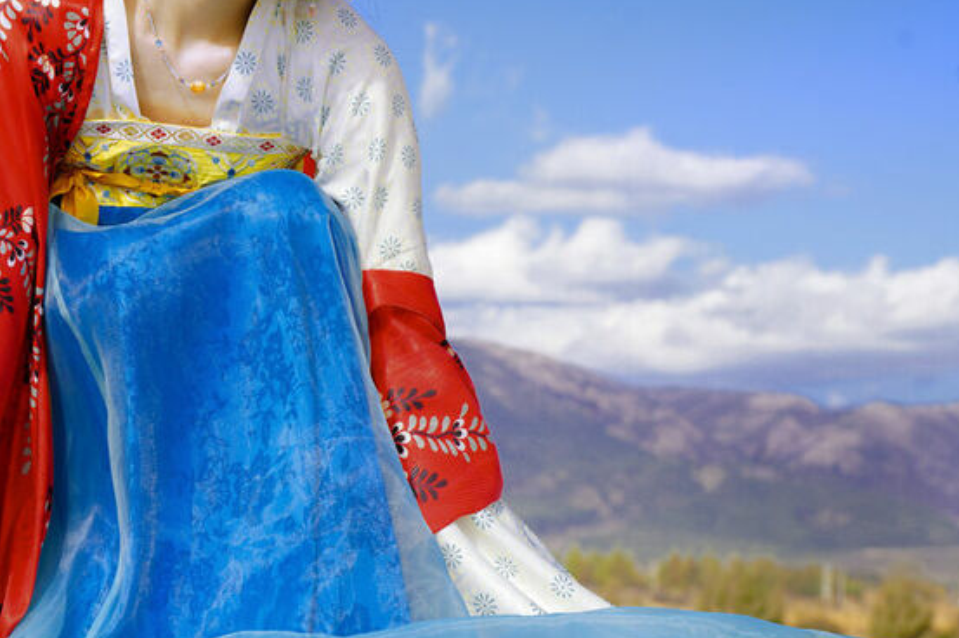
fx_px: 3541
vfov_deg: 10.3
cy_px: 142
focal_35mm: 133
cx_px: 92
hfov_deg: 15.2
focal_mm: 70
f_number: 8
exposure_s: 1/200
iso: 160
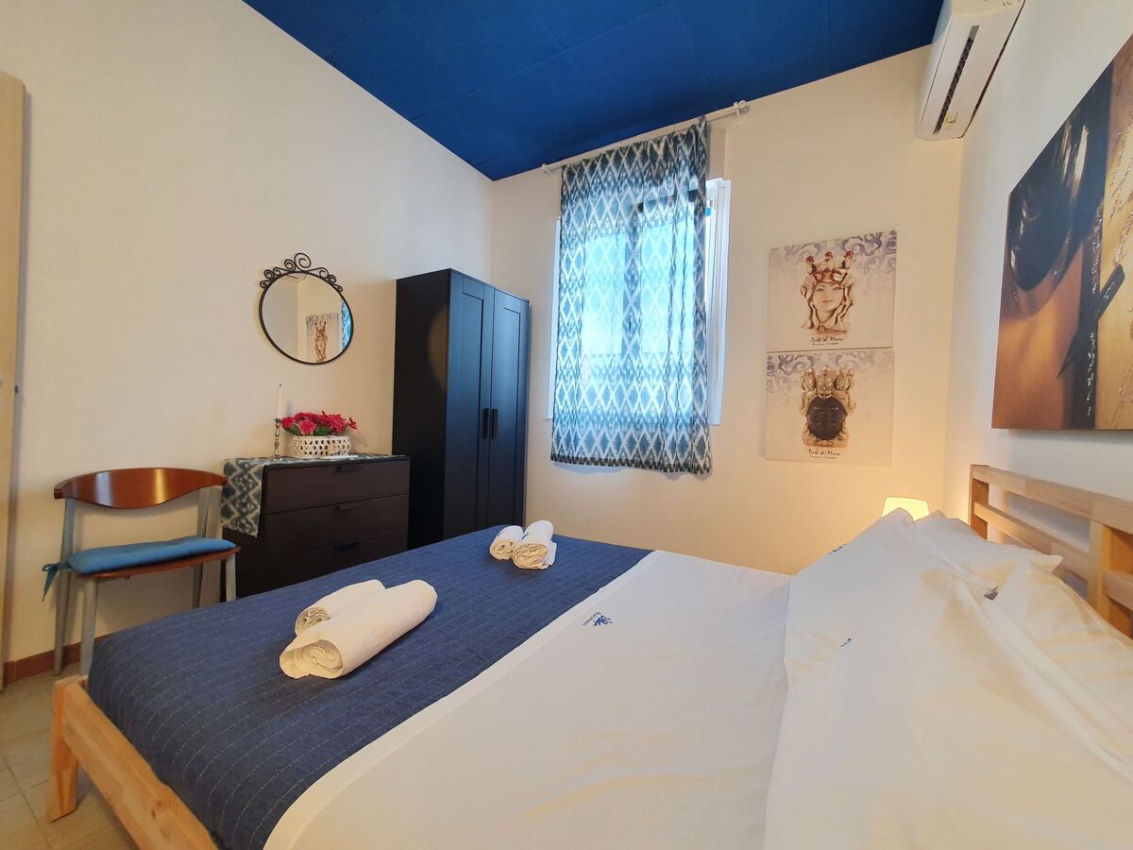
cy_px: 425
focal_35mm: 13
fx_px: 425
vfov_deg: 89.9
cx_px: 566
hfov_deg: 106.2
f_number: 2.2
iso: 100
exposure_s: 1/50
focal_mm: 1.8
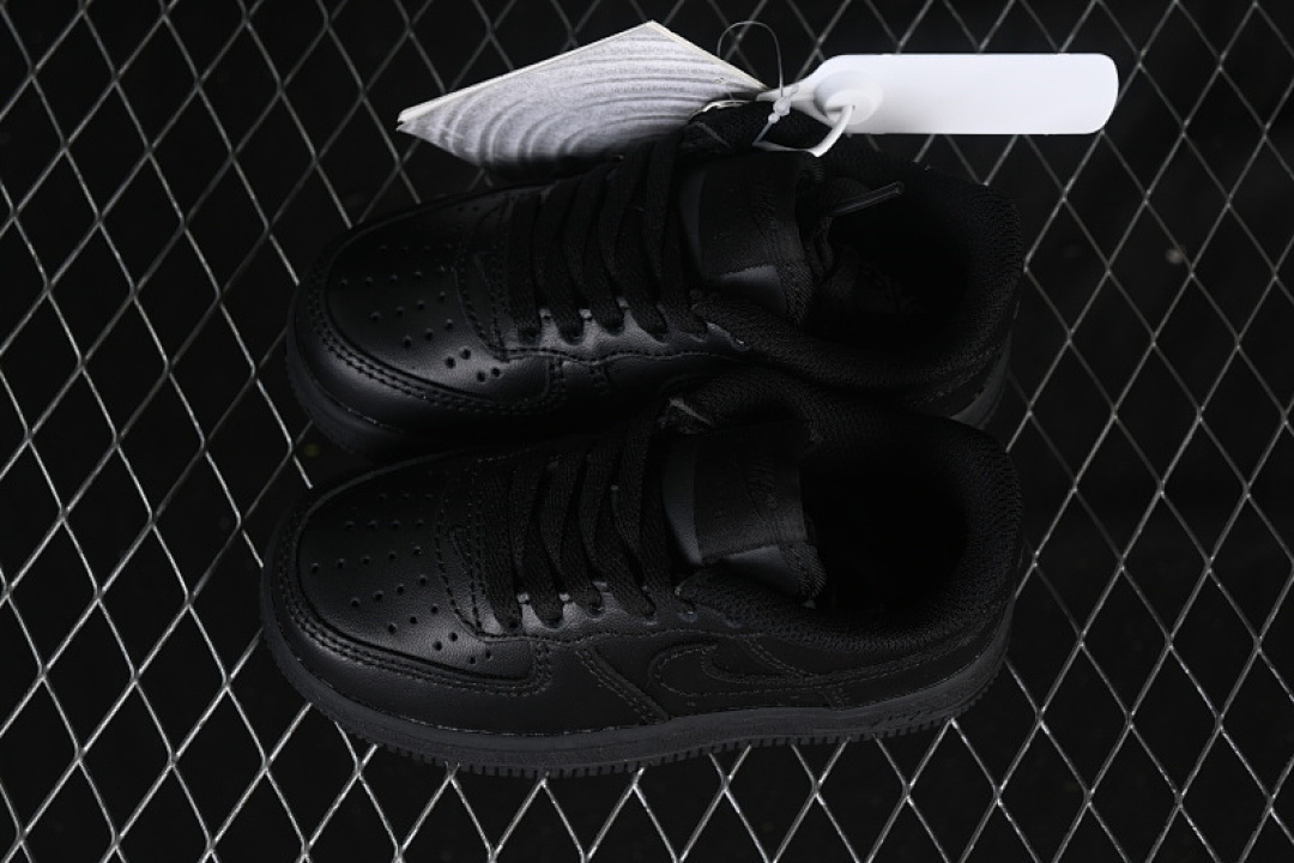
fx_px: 2696
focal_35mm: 75
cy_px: 432
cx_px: 647
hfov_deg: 27.0
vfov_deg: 18.2
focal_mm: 50
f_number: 6.3
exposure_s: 1/60
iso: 160
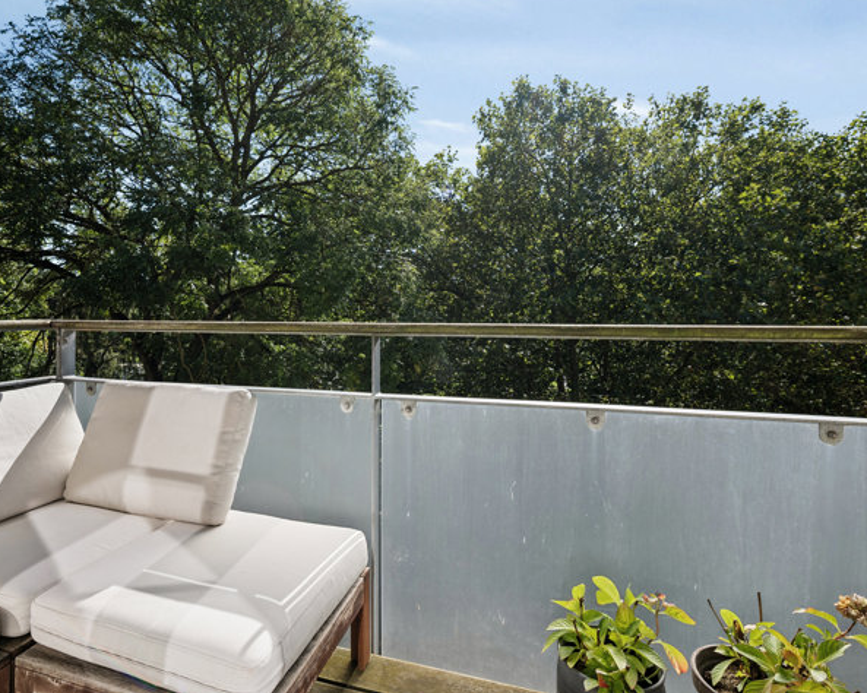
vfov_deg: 70.7
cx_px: 377
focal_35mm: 19
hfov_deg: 82.9
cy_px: 321
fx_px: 487
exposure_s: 1/500
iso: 160
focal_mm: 15
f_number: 9
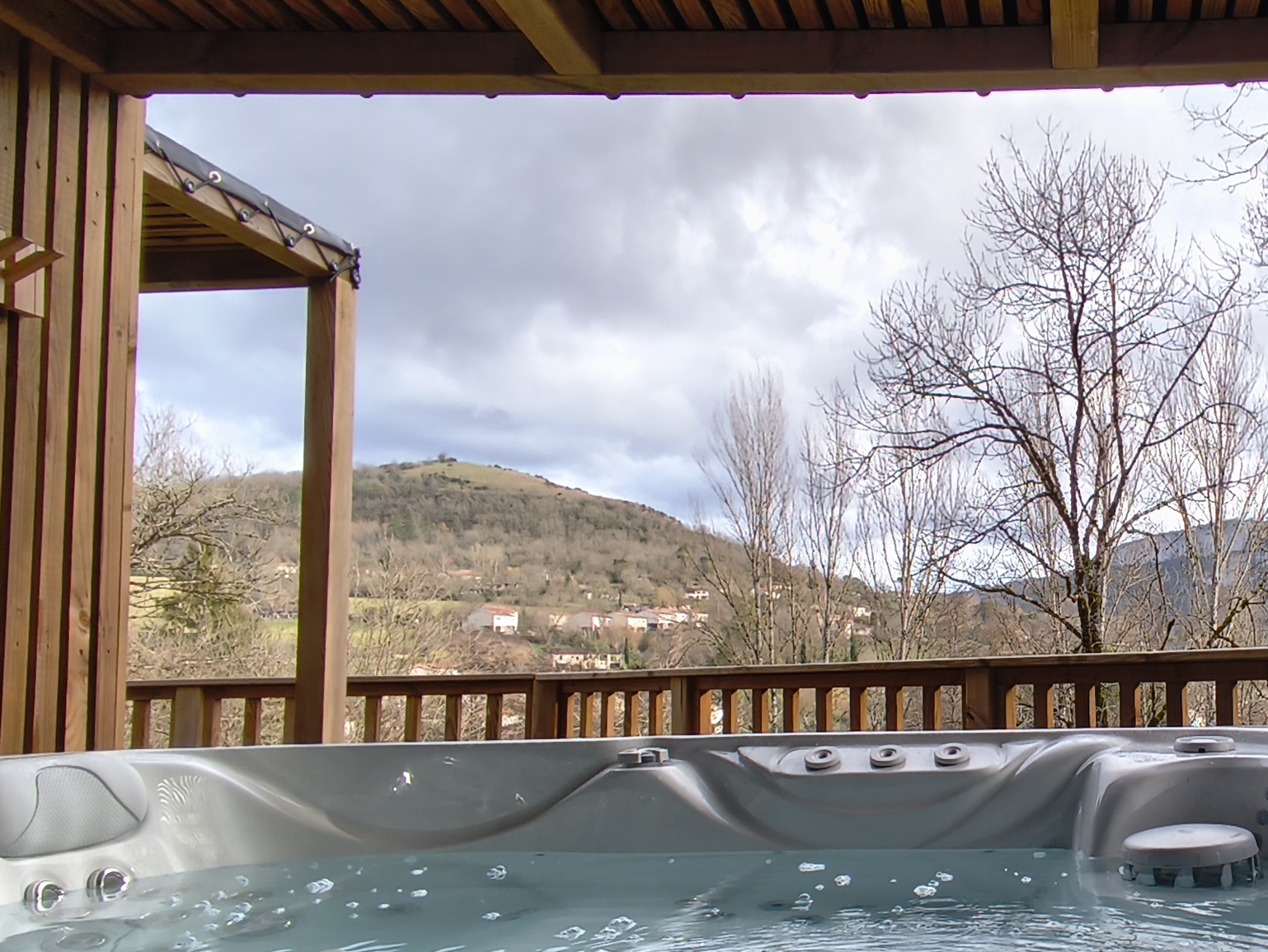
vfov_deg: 43.5
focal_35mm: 32
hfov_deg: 51.8
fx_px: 1173
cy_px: 639
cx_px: 1080
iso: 50
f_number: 2.2
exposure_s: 1/109
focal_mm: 1.65
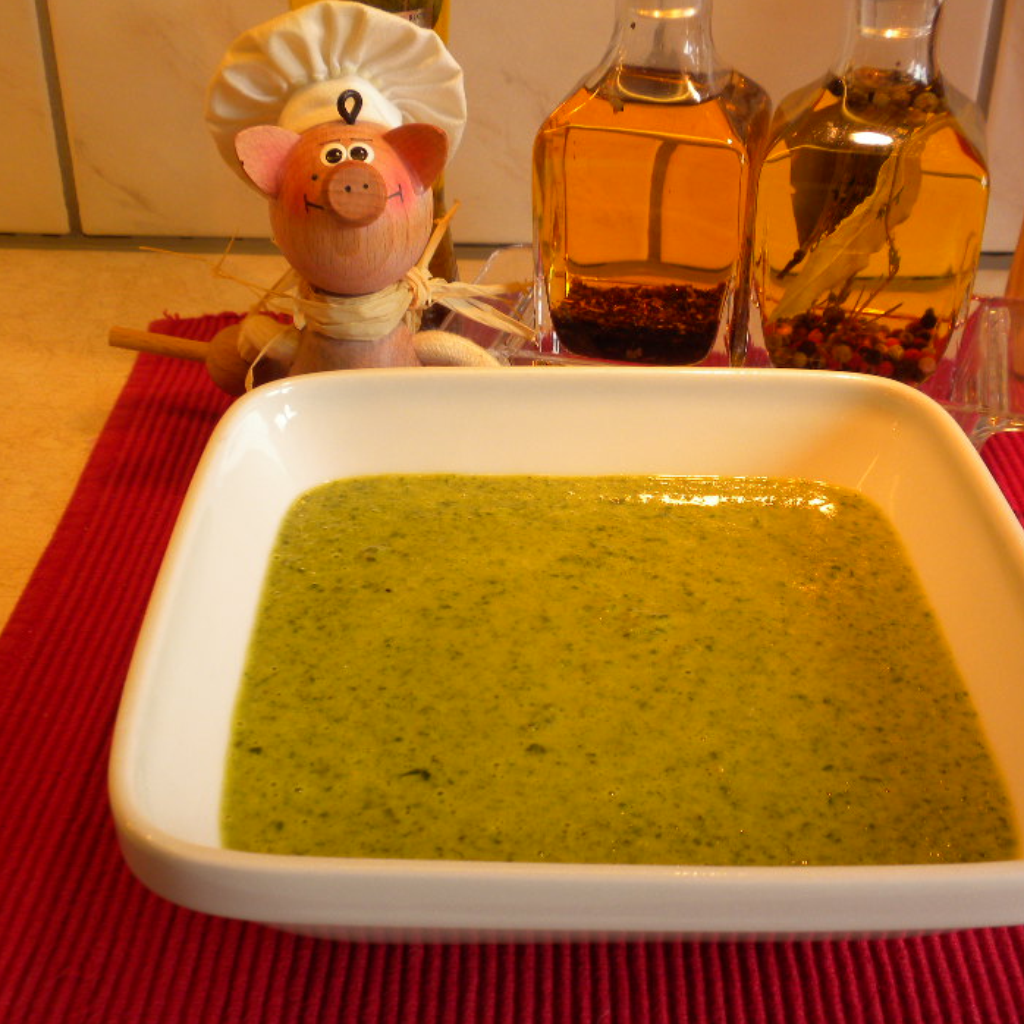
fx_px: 1606
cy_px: 511
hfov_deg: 35.3
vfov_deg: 35.4
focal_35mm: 48
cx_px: 574
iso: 64
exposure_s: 1/58.2
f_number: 3.5
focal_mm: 6.6
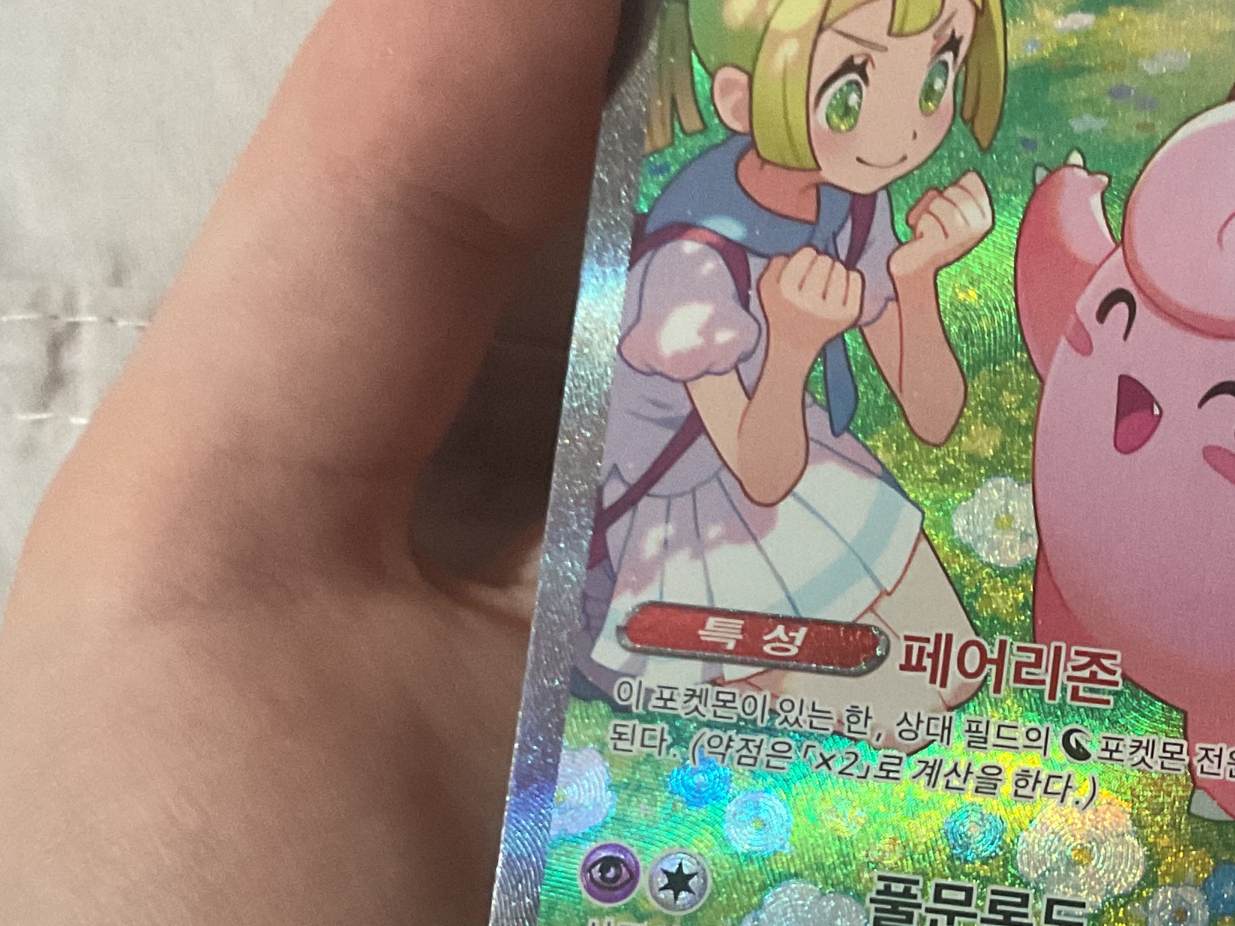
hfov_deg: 26.7
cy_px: 805
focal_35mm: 71
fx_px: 2533
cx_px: 1045
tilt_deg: -18.5
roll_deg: -1.9
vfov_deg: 20.4
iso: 250
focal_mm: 3
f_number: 1.8
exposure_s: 1/40
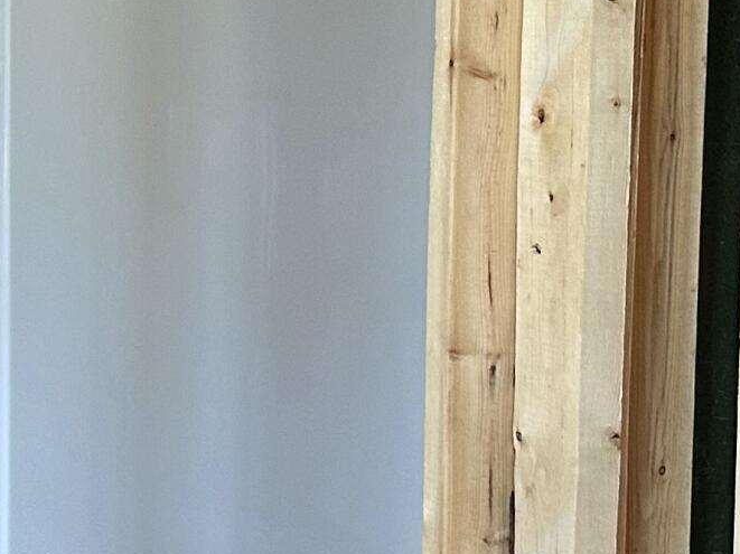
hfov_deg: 16.9
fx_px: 2329
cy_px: 118
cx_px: -246
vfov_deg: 13.5
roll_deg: -0.5
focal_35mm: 109
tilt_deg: -4.0
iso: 250
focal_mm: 6.86
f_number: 1.78
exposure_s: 1/75
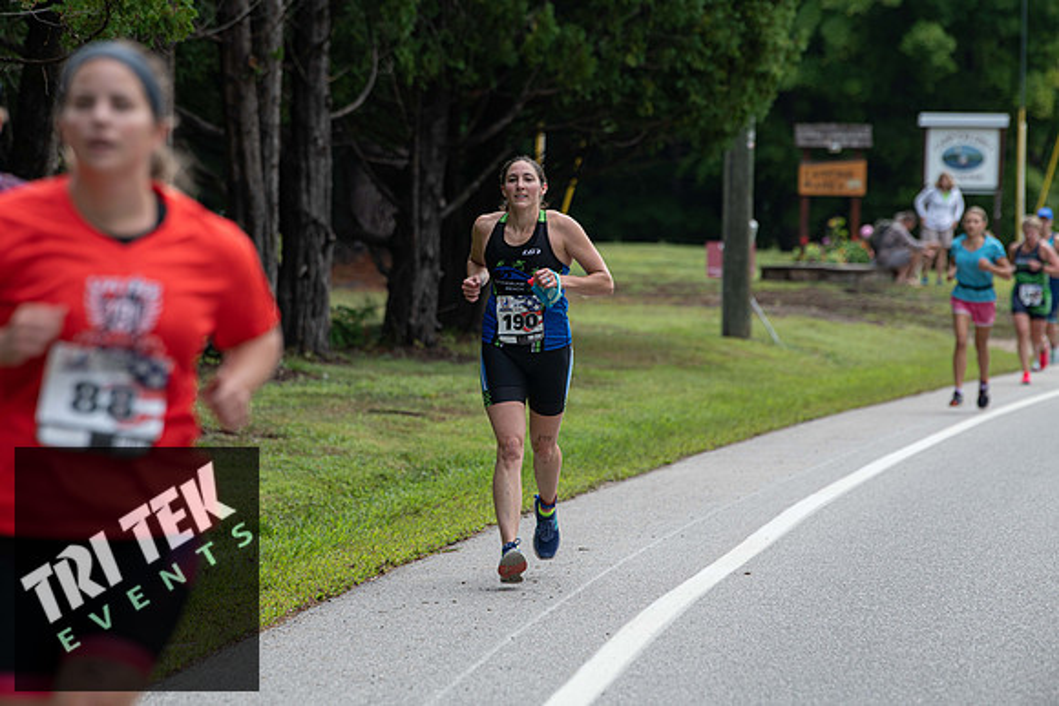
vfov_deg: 6.9
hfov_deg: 10.3
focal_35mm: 200
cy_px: 353
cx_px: 530
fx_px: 5884
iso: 200
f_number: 5
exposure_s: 1/250
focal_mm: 200
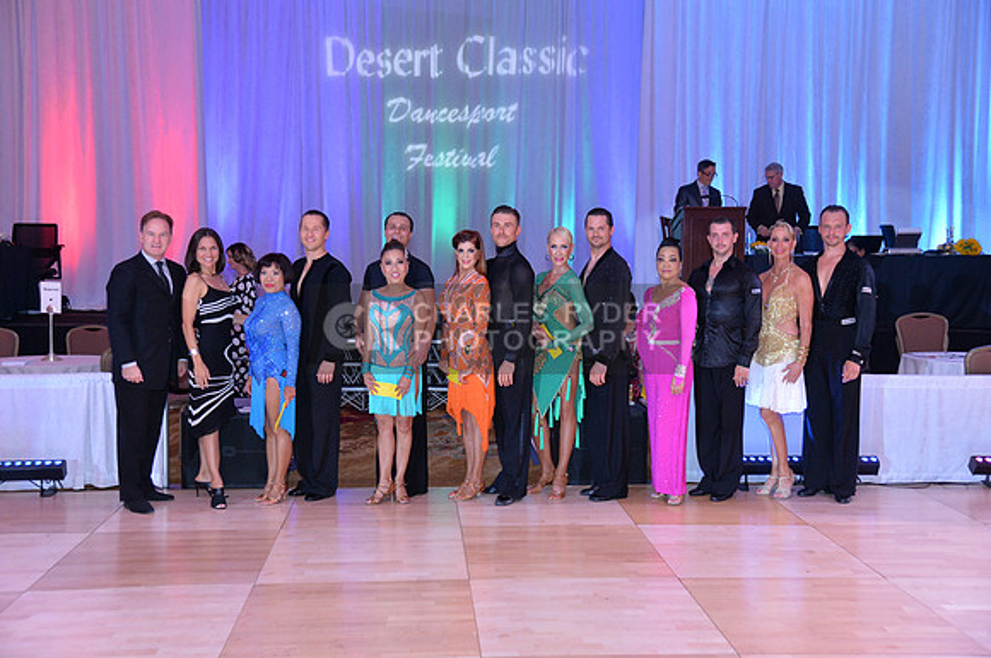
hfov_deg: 48.5
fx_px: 1100
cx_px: 496
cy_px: 329
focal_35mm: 40
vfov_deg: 33.3
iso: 2000
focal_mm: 40
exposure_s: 1/250
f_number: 4.5
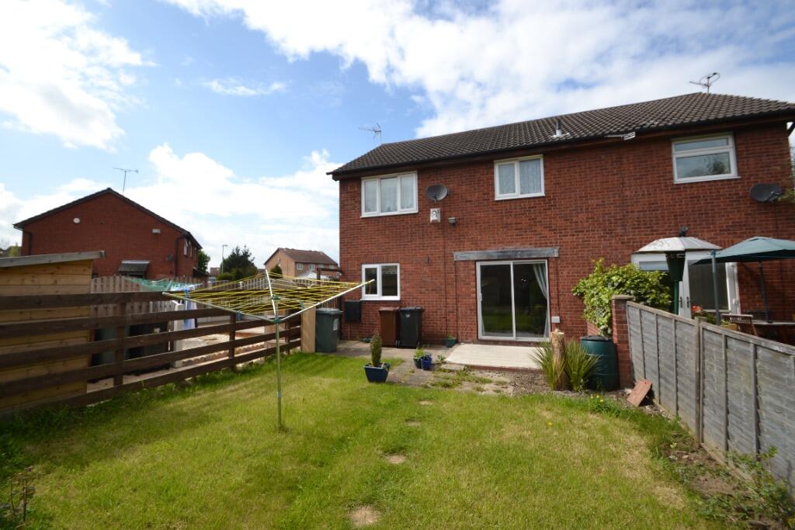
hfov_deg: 100.4
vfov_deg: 77.3
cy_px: 265
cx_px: 398
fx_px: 331
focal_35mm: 15
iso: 100
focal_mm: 10
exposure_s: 1/200
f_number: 8
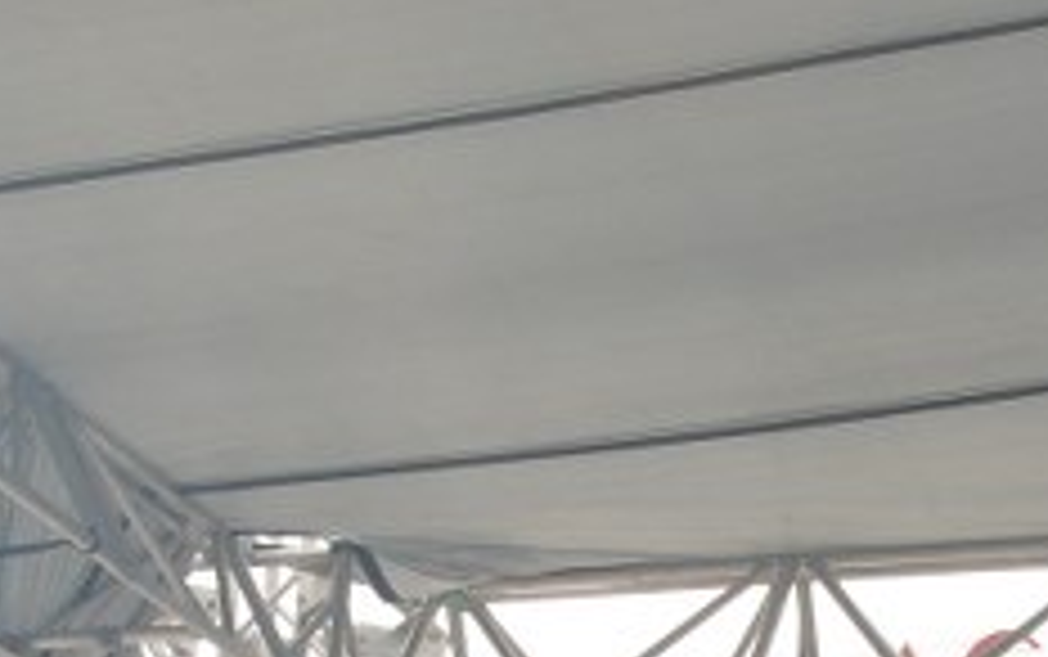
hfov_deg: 12.4
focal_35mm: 168
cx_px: 900
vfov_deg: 7.7
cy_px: 1040
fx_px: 4802
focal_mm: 32
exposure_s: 1/200
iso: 100
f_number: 6.3
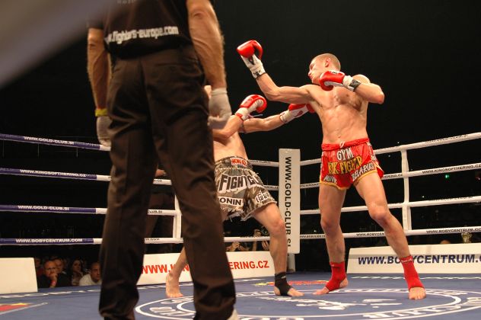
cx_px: 240
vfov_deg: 31.8
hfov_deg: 46.4
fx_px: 561
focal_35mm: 42
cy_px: 160
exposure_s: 1/400
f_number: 2.8
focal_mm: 28
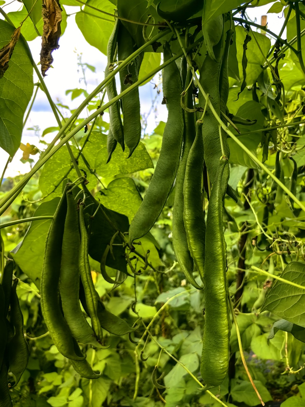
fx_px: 317
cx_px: 152
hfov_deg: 51.3
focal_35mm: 27
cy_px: 204
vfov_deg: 65.3
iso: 50
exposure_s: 1/288
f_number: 2
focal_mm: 5.75
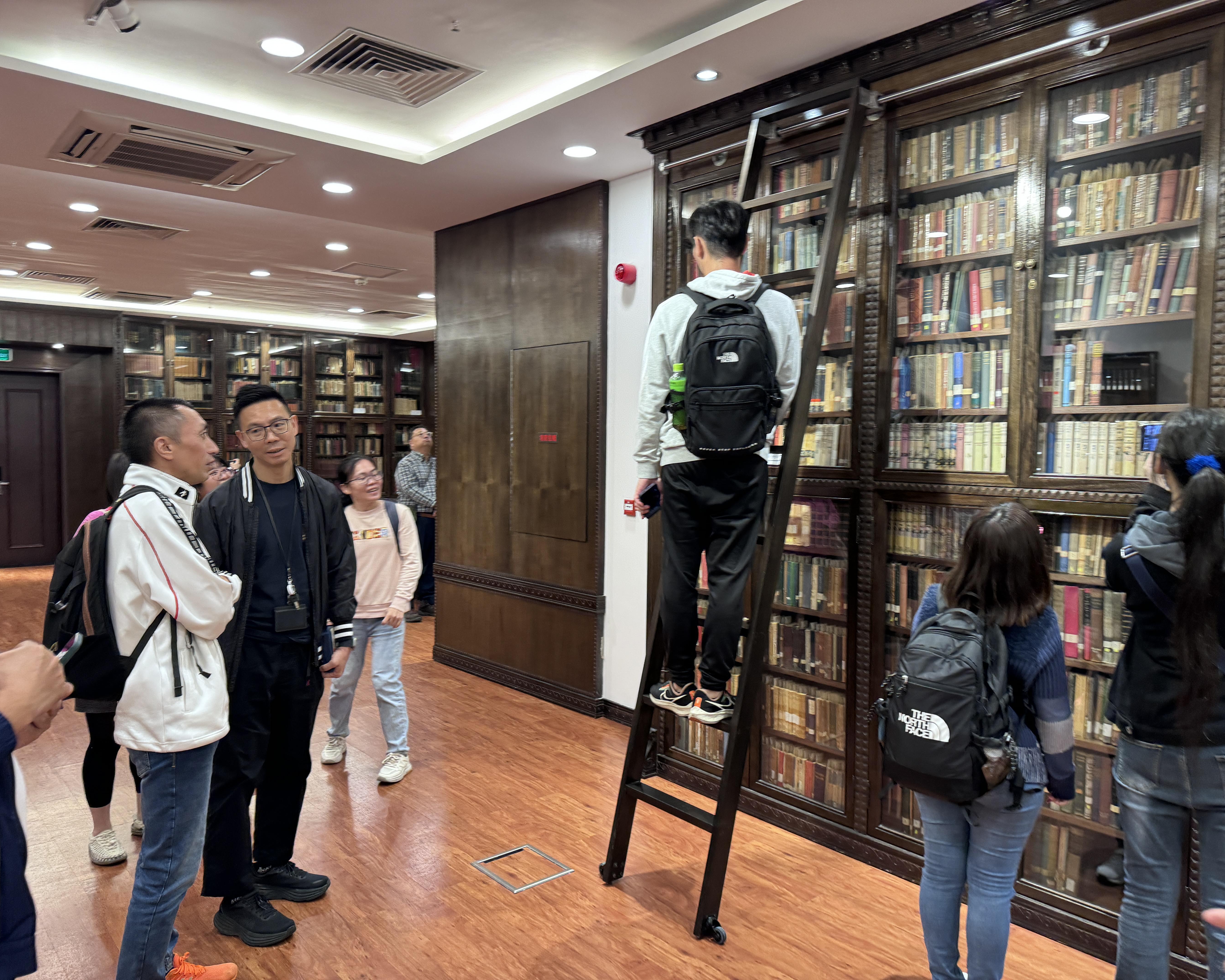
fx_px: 906
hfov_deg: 68.1
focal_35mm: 25
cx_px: 638
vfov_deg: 56.8
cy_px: 490
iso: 200
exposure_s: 1/50
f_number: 1.78
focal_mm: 6.86
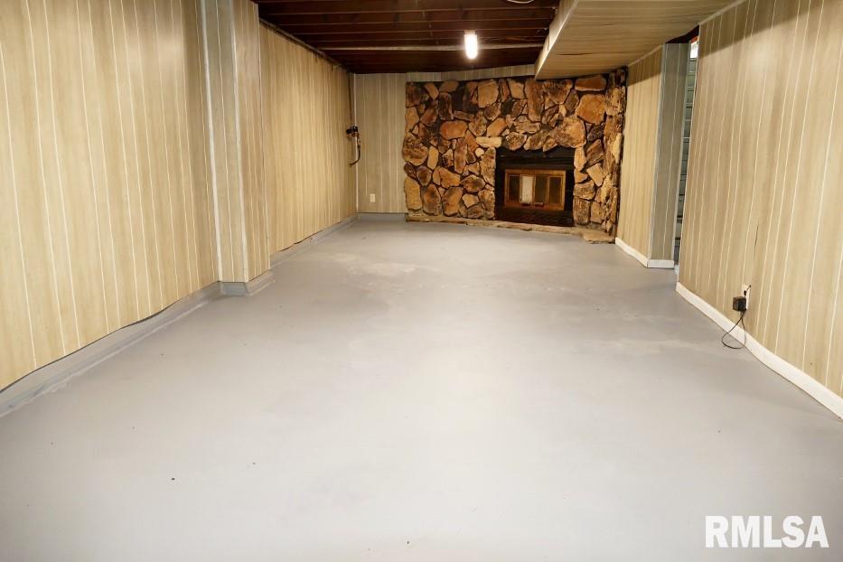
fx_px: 585
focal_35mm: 25
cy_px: 281
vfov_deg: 51.3
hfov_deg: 71.5
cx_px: 422
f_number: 2.8
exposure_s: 1/50
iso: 800
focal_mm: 9.12
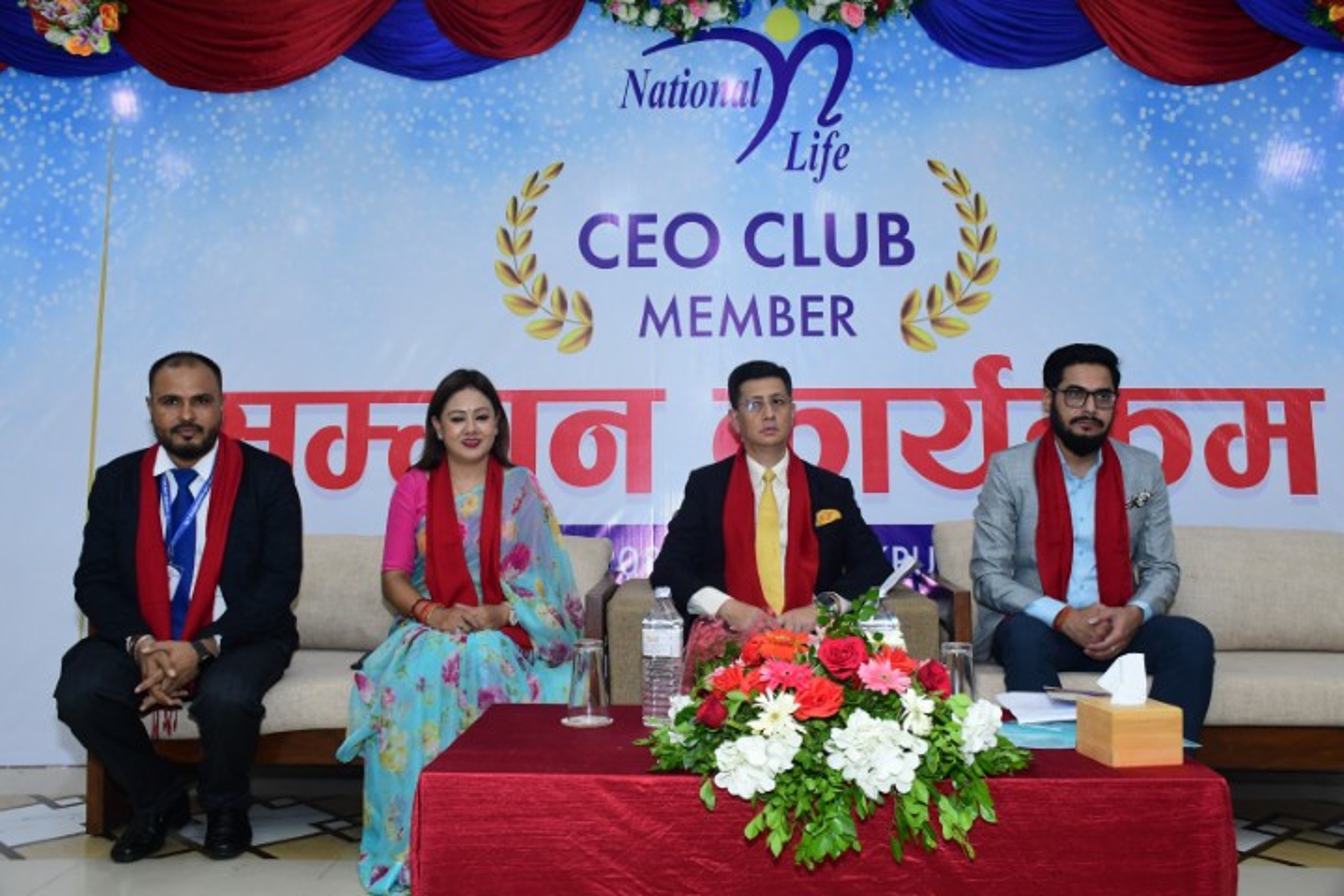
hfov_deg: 55.8
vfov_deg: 38.9
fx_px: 1269
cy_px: 448
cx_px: 672
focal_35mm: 34
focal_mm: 23
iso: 2000
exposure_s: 1/100
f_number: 7.1
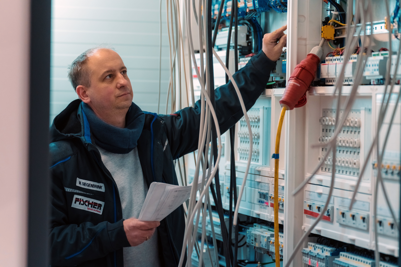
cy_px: 134
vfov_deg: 13.2
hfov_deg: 19.6
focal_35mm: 104
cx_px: 200
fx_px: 1159
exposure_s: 1/160
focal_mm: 104
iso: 2000
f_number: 2.8
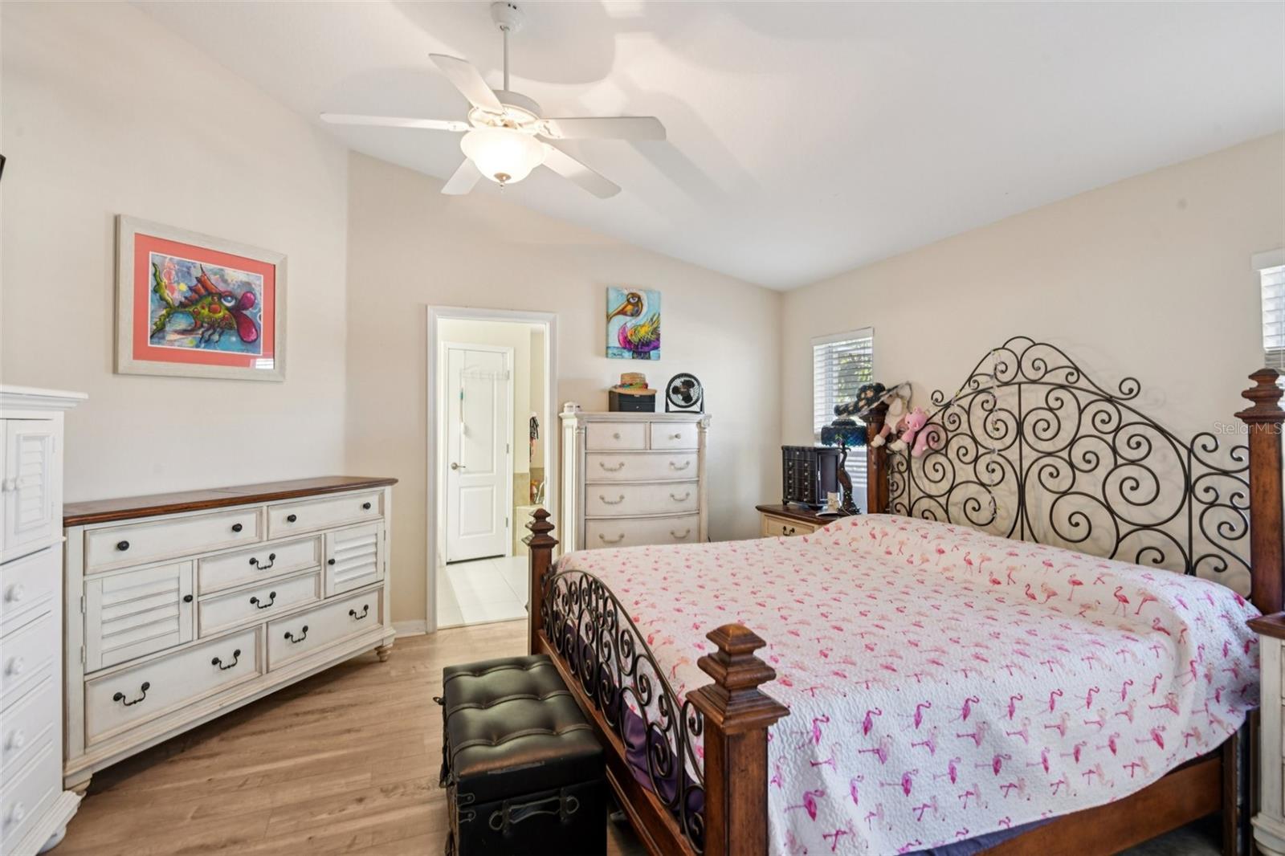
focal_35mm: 17
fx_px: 607
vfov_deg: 70.4
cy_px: 428
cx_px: 642
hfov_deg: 93.3
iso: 400
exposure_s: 1/10
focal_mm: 17
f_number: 8
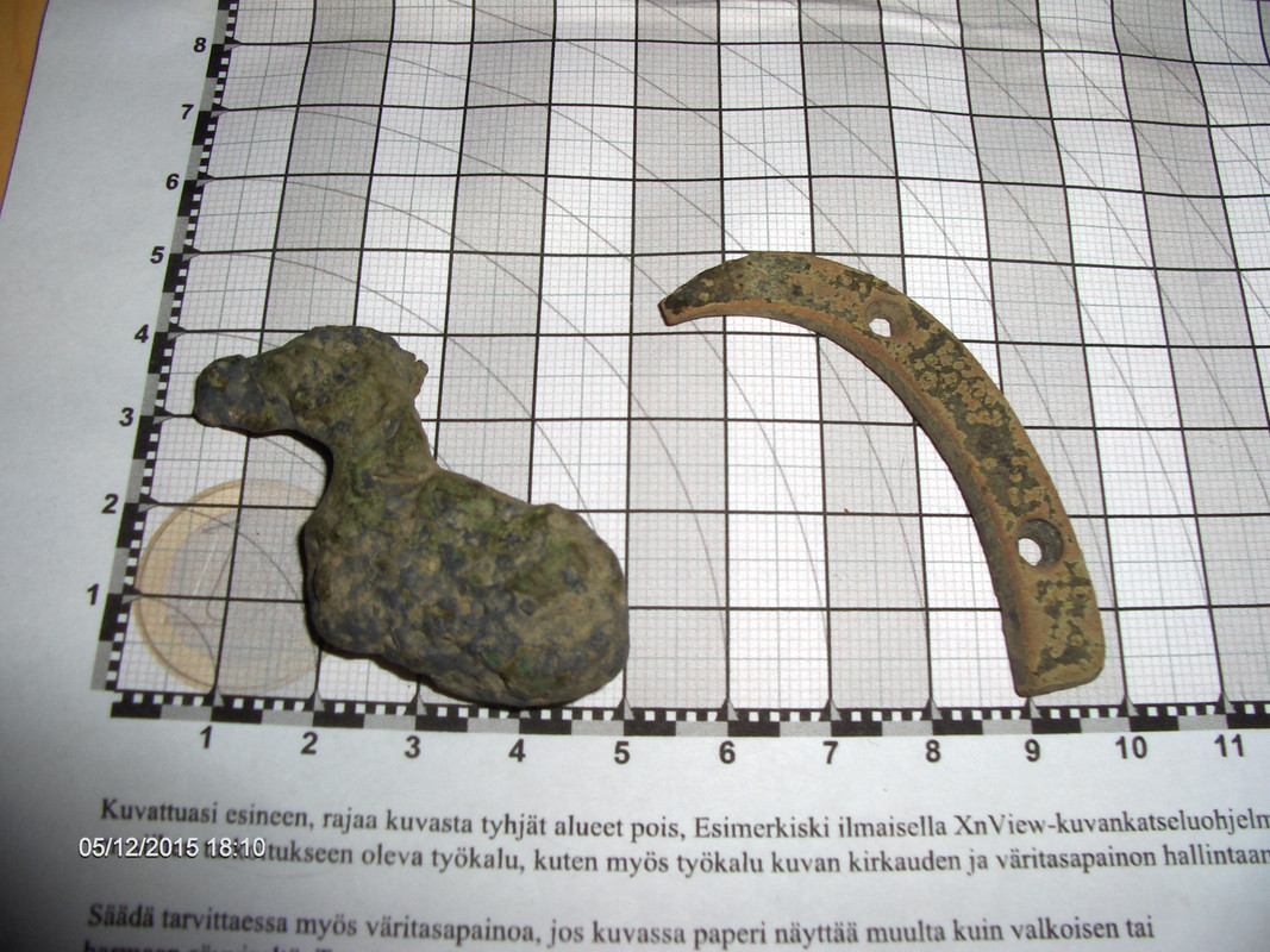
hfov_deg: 52.6
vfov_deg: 40.7
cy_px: 476
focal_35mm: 35
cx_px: 635
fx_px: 1284
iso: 100
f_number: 4.3
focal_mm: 5.8
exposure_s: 1/60
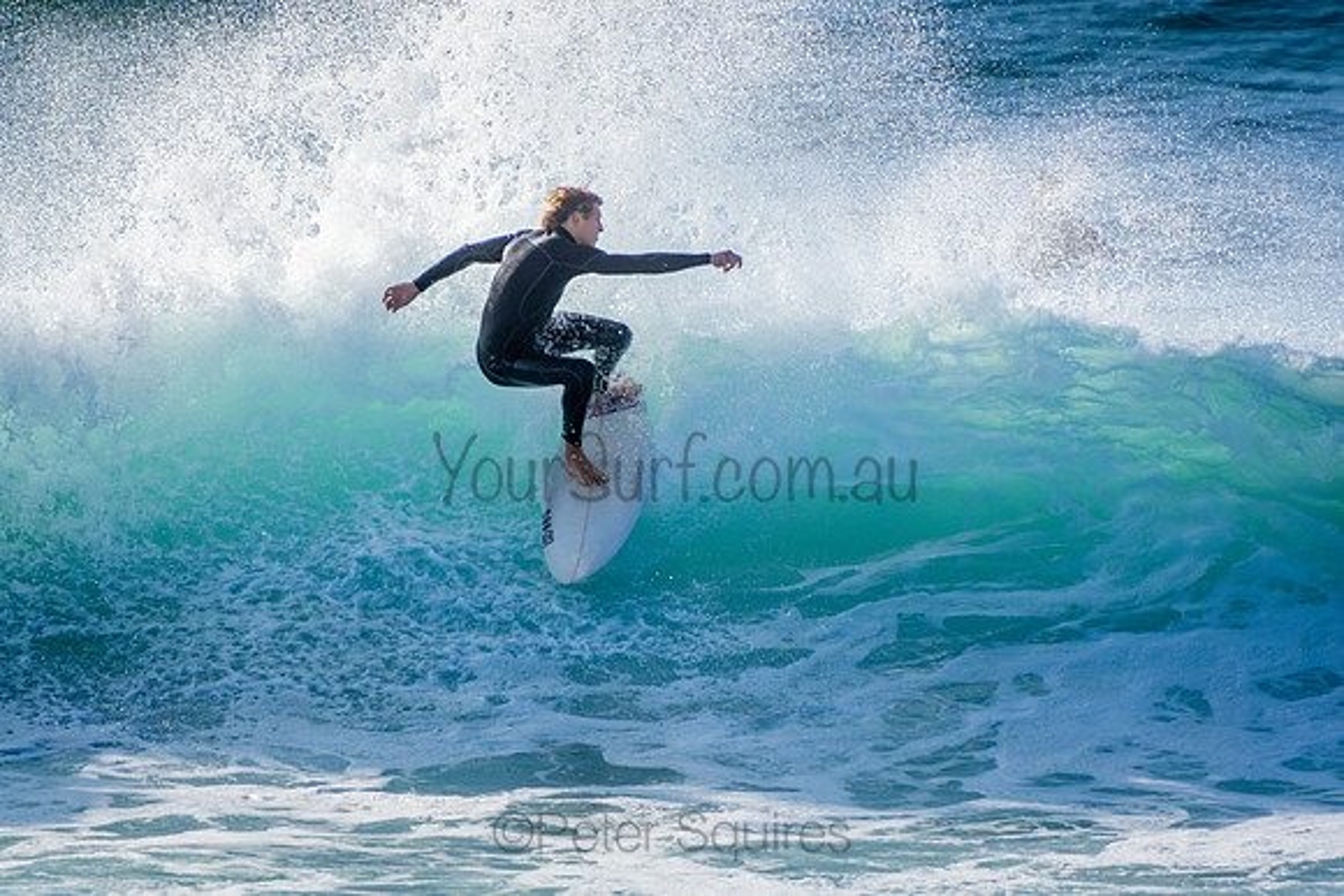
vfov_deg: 2.3
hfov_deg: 3.4
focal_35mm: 600
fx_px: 22404
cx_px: 672
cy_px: 448
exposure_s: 1/2000
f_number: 5.6
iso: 250
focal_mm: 400
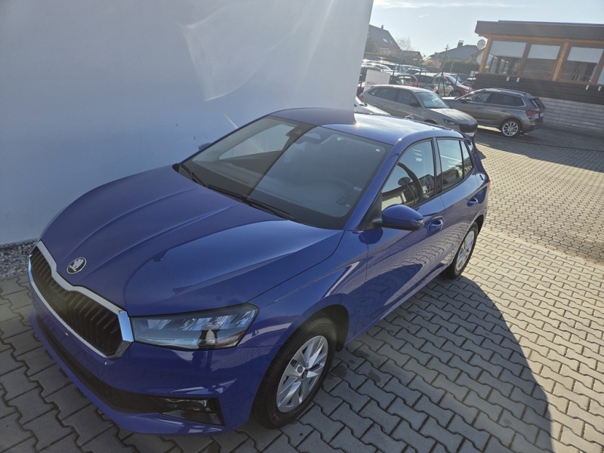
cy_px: 226
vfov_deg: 58.9
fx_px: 401
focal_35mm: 23
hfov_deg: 73.9
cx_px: 302
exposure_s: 1/4187
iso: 80
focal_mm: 5.4
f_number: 1.8
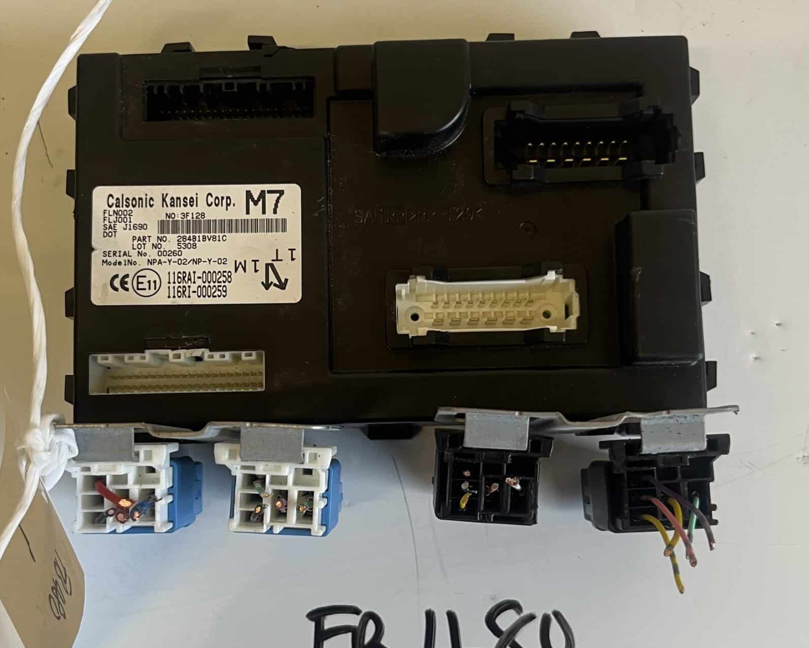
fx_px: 982
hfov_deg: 44.8
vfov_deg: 36.4
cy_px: 360
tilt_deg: -82.3
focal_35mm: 41
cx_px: 387
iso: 80
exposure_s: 1/50
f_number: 1.6
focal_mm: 5.1
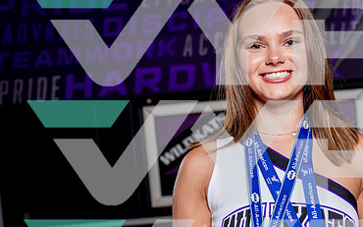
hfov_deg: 34.3
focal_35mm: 58
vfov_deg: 22.3
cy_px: 153
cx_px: 277
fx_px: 574
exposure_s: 1/250
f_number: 4
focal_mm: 34
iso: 100
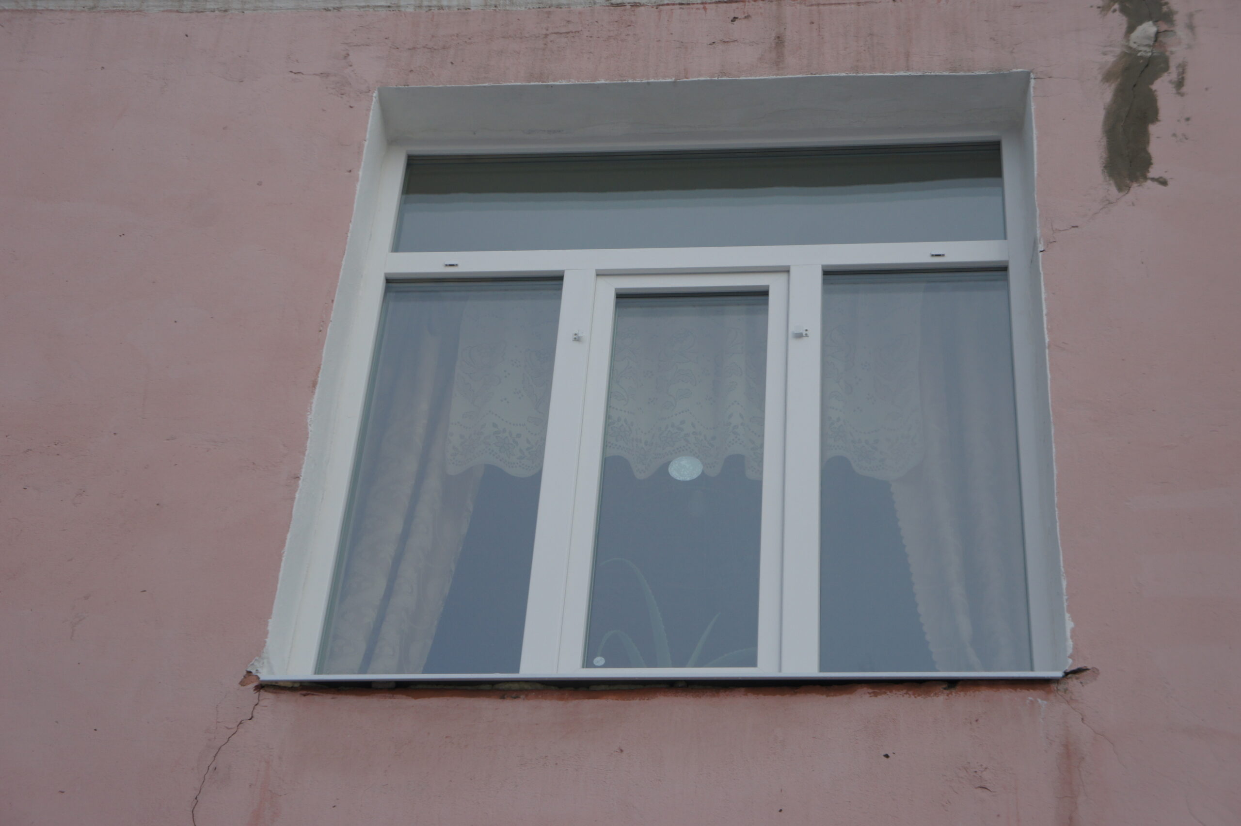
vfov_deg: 17.1
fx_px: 2739
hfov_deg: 25.5
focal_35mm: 80
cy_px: 413
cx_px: 620
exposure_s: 1/800
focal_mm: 53
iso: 200
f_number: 5.6
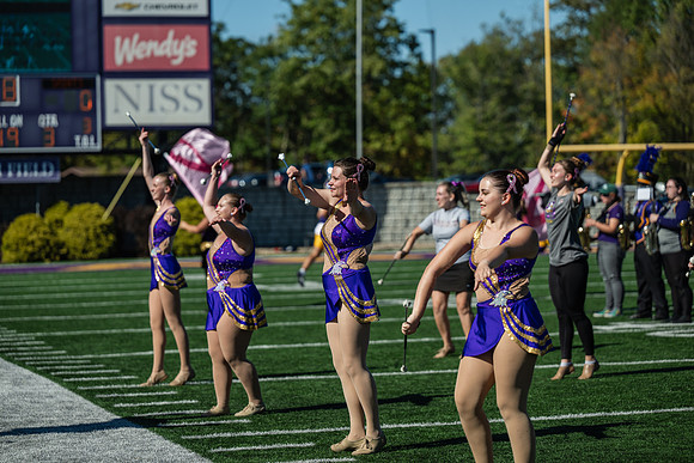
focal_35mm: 120
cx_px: 347
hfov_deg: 17.1
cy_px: 232
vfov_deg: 11.4
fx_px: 2314
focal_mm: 120
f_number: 3.2
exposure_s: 1/2000
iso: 80
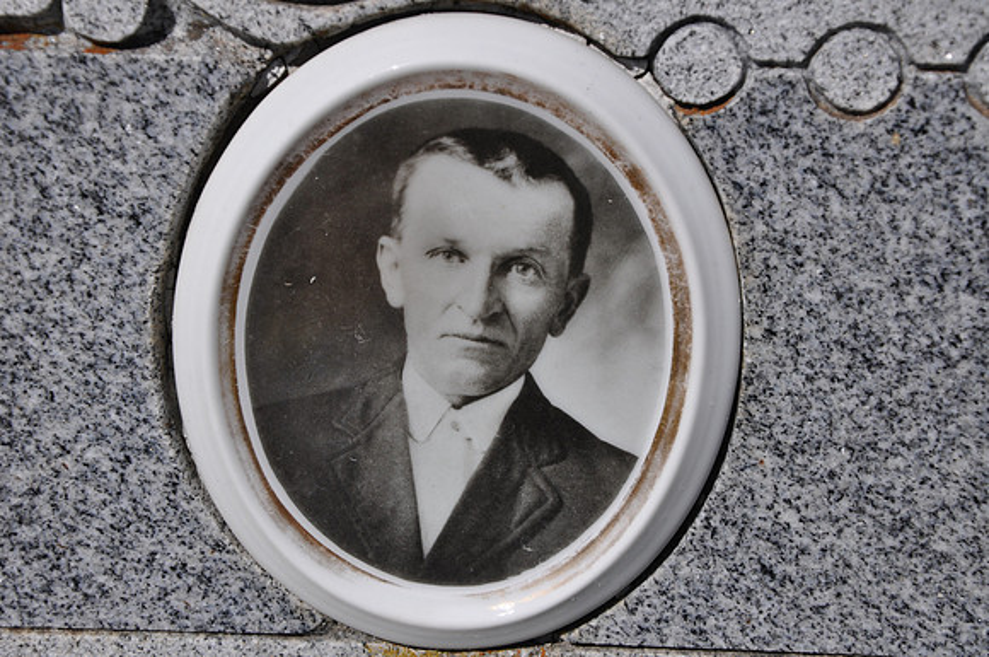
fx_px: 2387
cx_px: 494
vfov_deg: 15.7
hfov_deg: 23.4
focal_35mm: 87
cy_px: 328
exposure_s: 1/320
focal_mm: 58
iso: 200
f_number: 9
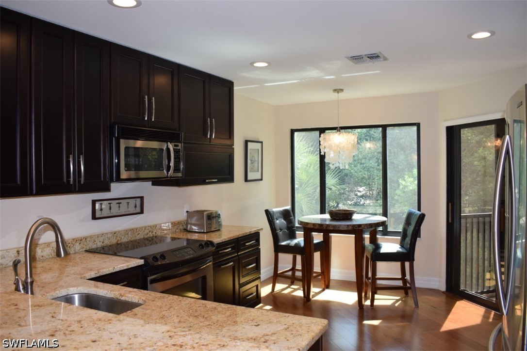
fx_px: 395
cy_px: 176
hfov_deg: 67.4
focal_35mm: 27
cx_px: 264
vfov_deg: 47.9
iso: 640
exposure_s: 1/125
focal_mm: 18
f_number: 5.6
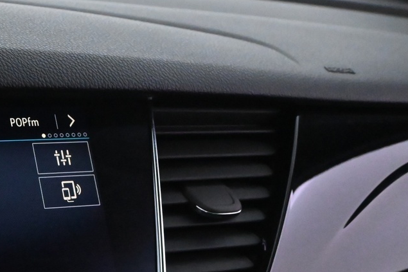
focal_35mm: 75
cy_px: 281
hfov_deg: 24.2
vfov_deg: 17.8
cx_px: -103
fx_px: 846
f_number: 5
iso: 6400
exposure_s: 1/60
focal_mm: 19.5
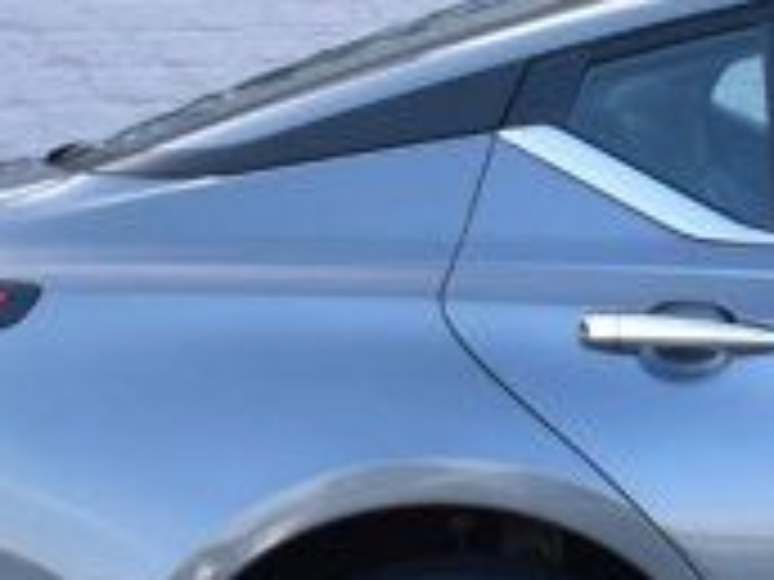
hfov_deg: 5.7
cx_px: 1467
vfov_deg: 4.3
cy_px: 364
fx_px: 7669
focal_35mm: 343
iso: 400
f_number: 9
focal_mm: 40
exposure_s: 1/125
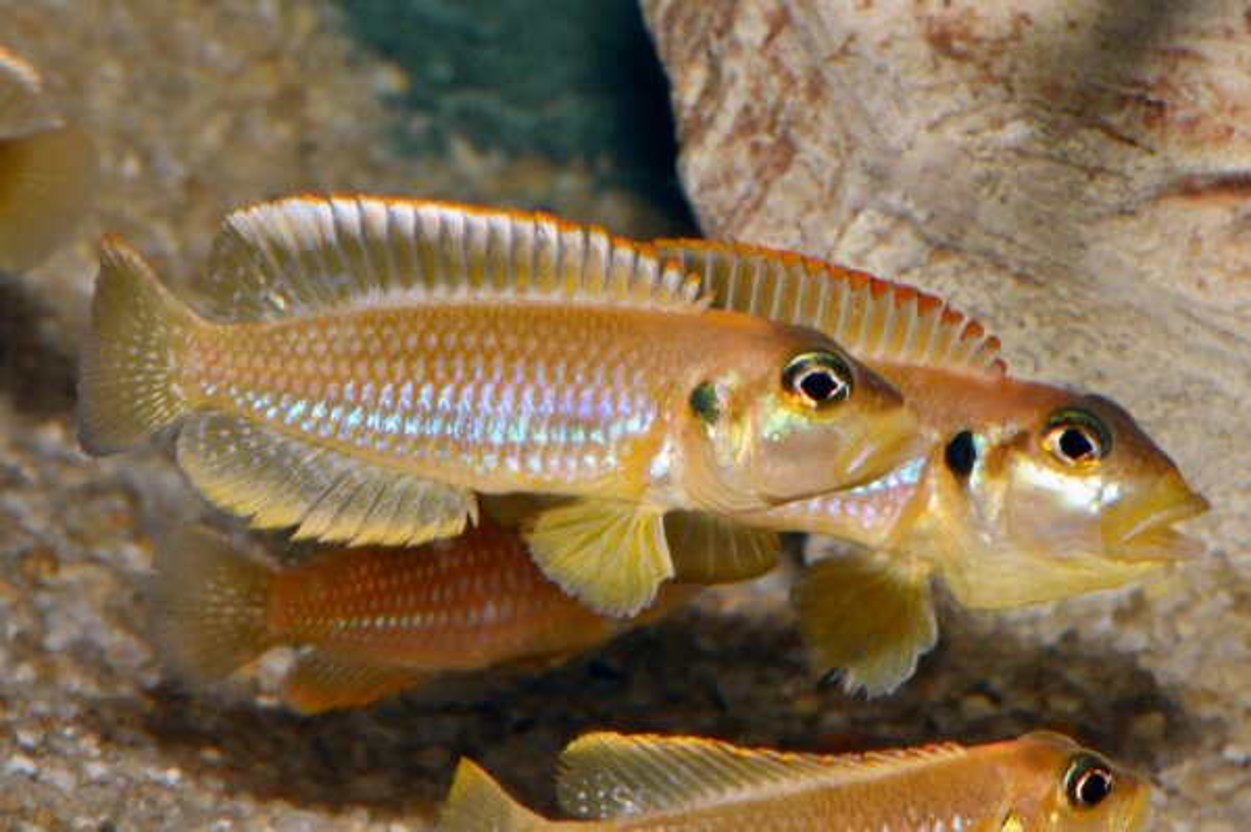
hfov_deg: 13.1
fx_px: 5468
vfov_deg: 8.7
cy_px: 416
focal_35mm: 158
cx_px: 626
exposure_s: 1/160
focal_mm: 105
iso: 800
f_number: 32
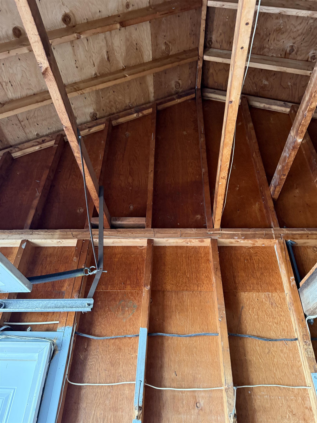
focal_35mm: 24
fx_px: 293
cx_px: 158
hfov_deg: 56.8
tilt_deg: +38.3
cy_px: 212
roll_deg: -1.4
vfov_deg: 71.6
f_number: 1.78
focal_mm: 6.76
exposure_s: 1/60
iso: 640
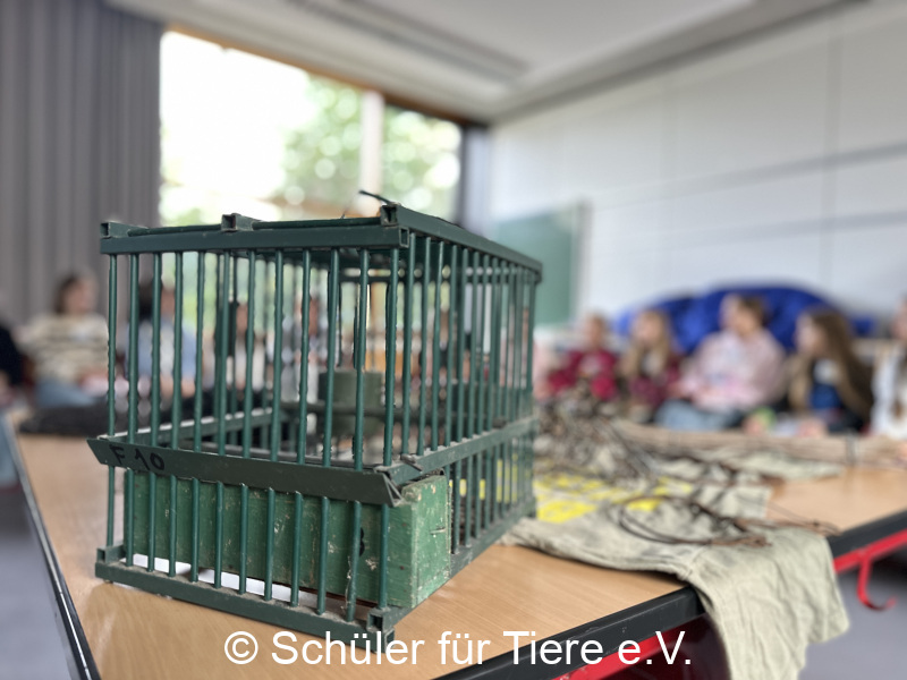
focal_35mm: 24
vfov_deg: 56.8
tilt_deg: -0.8
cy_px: 340
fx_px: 629
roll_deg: -1.1
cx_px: 454
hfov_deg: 71.6
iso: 500
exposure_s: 1/60
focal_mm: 6.86
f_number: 1.78
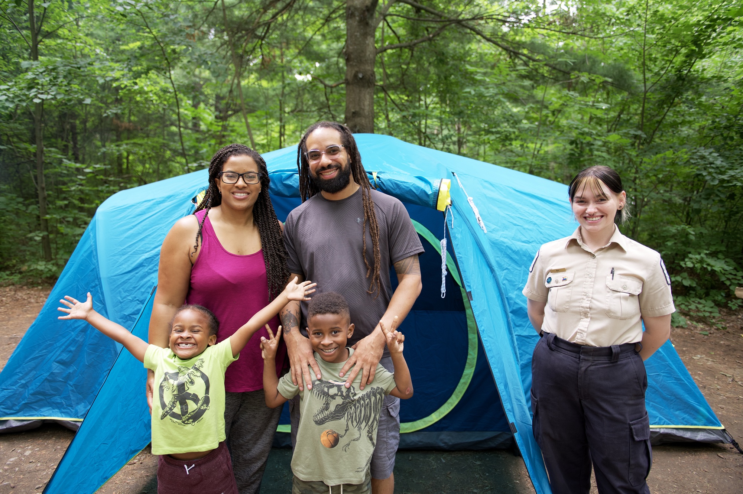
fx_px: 495
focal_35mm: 24
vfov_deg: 53.1
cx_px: 372
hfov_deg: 73.8
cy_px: 247
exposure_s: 1/200
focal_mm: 24
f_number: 2.8
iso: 320
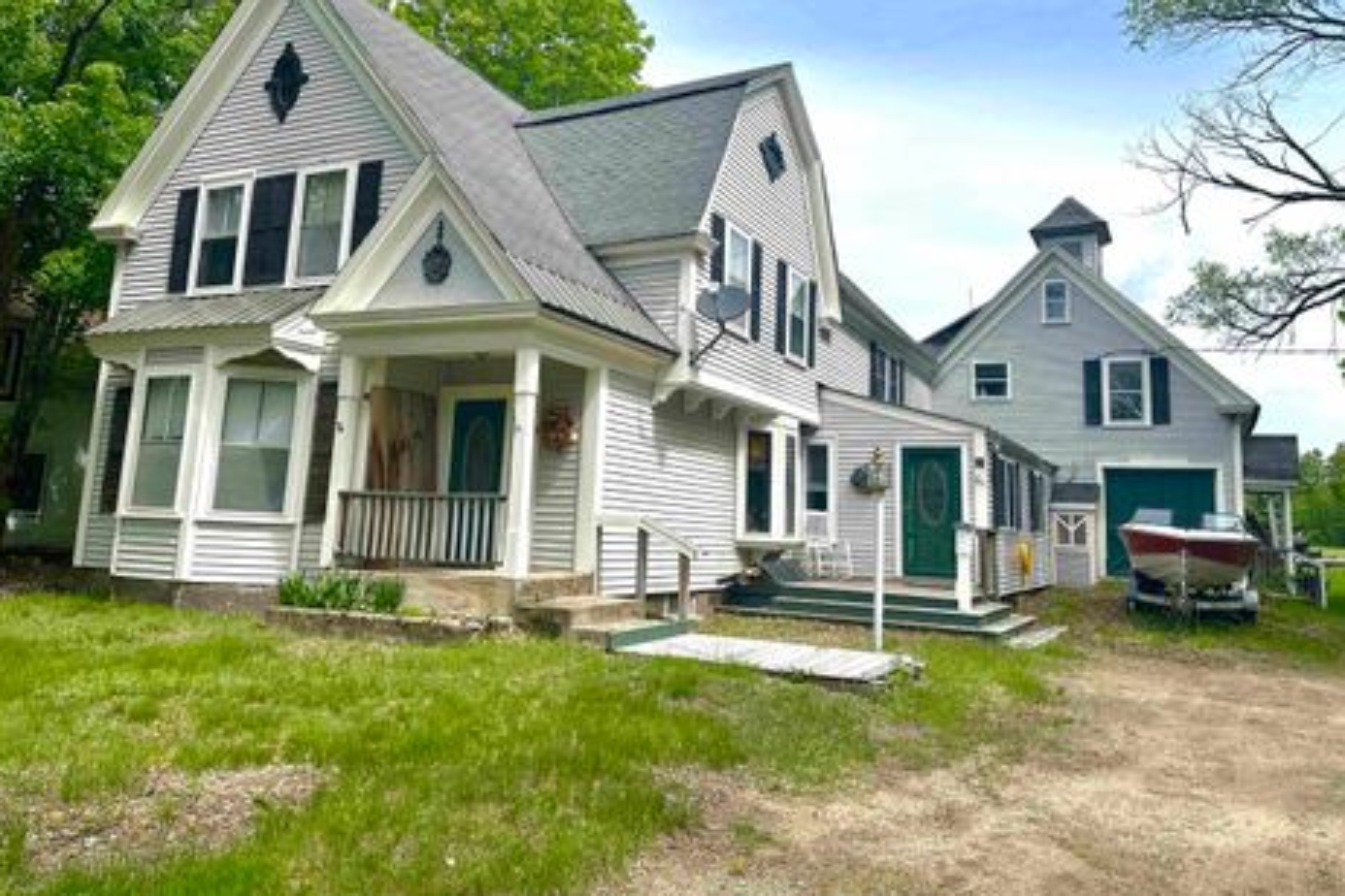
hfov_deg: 67.4
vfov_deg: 47.6
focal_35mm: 27
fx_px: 1009
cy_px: 356
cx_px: 681
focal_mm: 6.86
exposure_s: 1/3717
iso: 80
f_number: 1.78
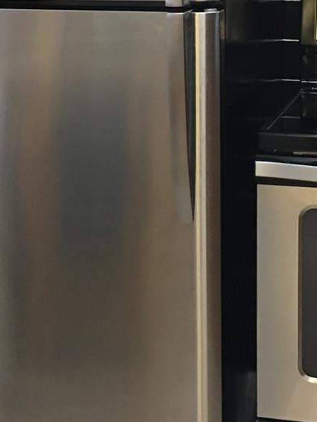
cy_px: 32
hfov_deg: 18.2
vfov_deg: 23.7
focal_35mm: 80
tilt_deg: -5.0
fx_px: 976
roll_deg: +1.3
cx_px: 262
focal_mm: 4.15
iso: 64
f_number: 2.2
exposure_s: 1/15
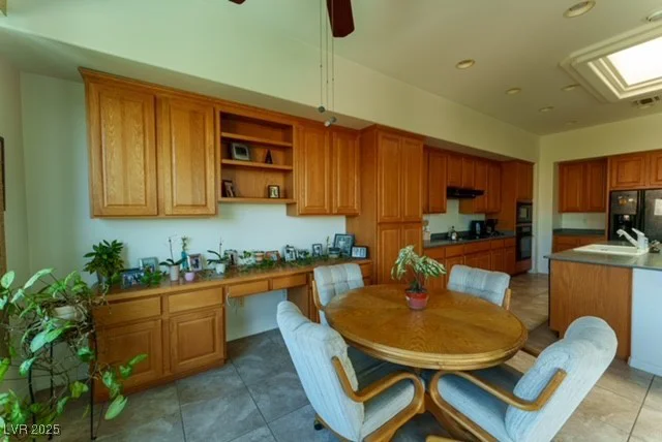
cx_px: 331
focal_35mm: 14
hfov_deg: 104.2
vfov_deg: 81.3
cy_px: 221
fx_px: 258
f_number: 16
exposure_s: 1
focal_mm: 14
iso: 100
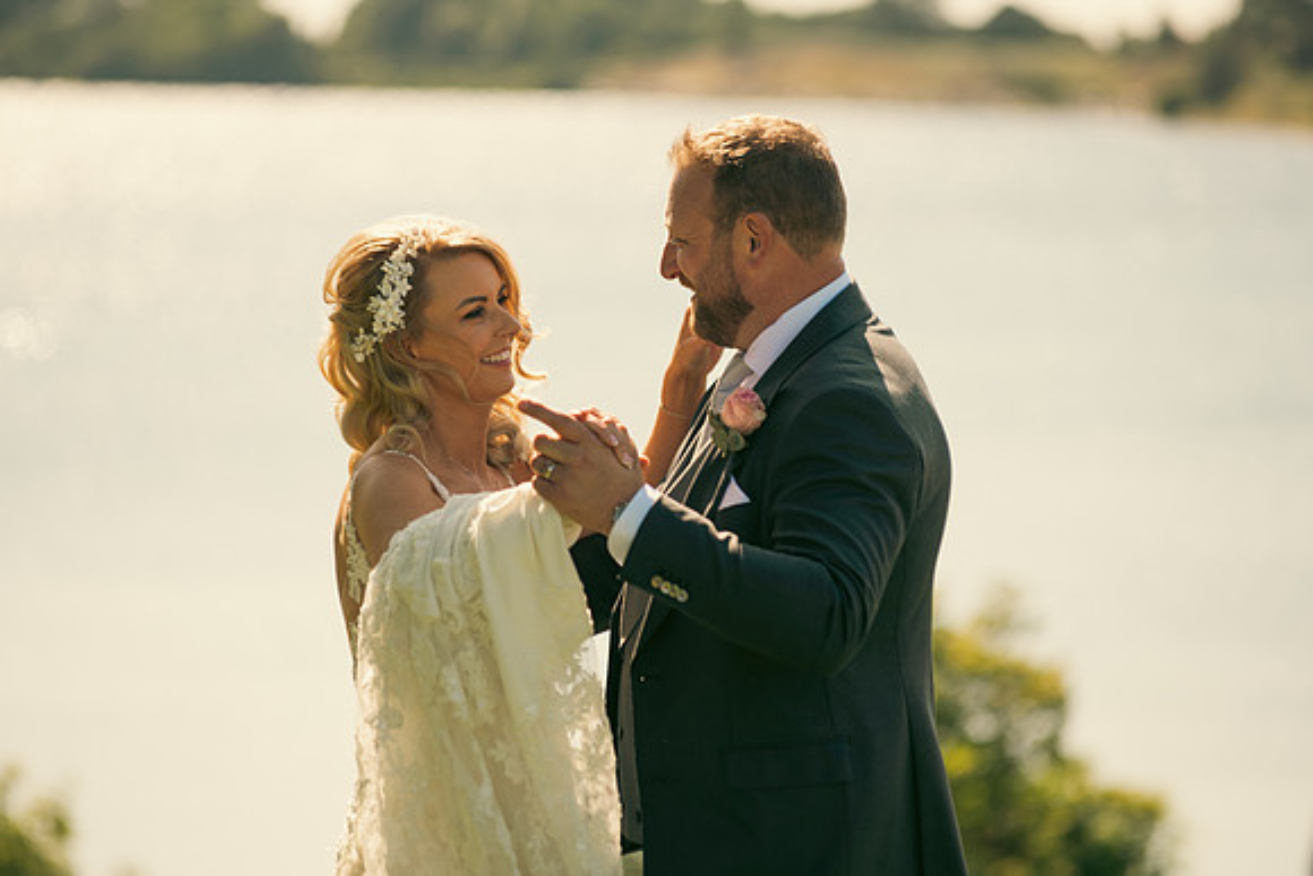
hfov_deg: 10.3
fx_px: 7296
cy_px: 438
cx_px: 656
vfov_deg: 6.9
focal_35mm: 200
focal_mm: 200
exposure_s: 1/400
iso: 100
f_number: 3.5
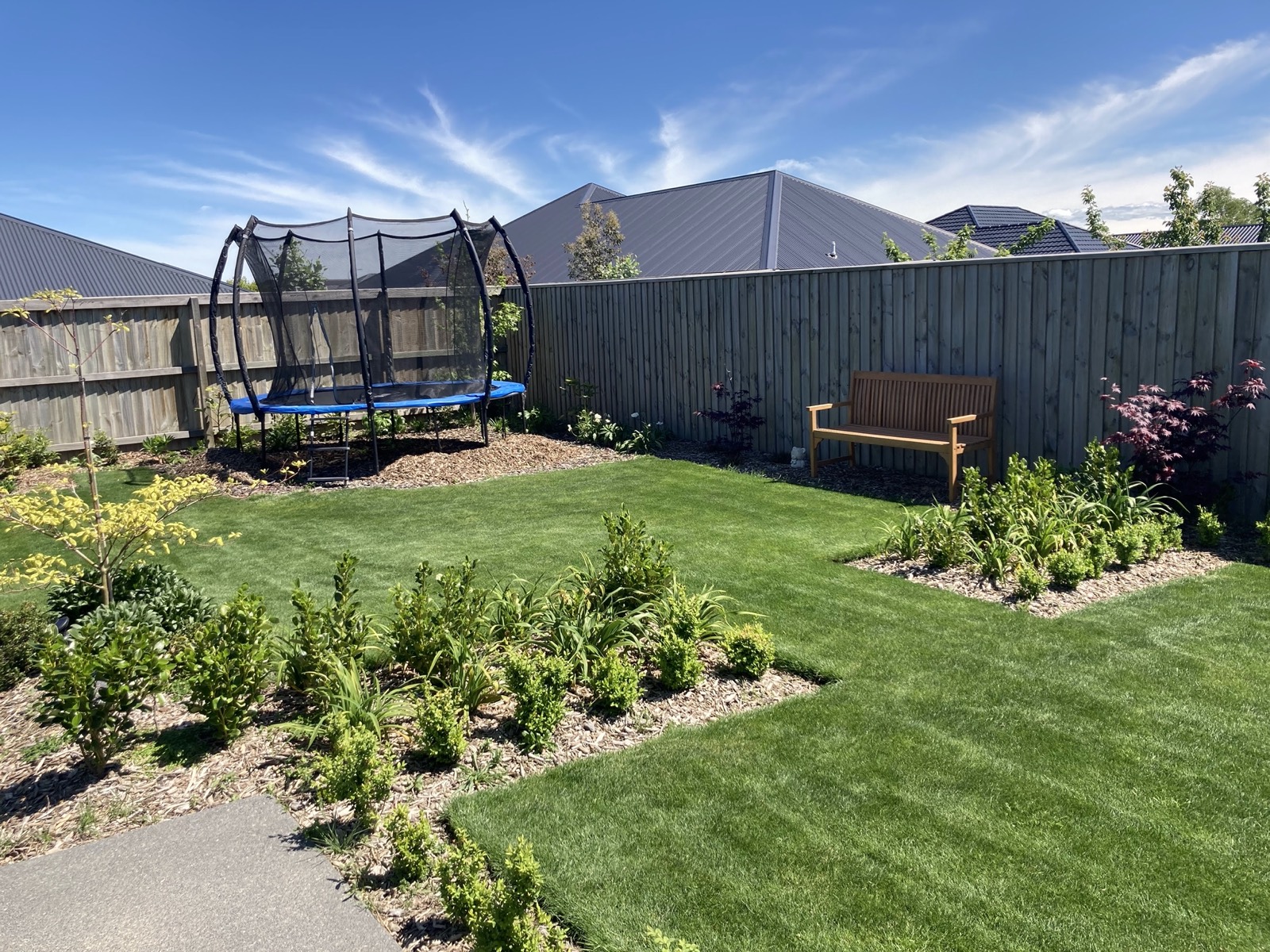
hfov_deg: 63.4
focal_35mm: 28
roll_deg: +0.0
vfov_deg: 49.7
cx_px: 635
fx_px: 1027
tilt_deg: -10.6
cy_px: 476
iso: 20
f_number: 1.8
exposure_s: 1/934
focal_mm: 3.99
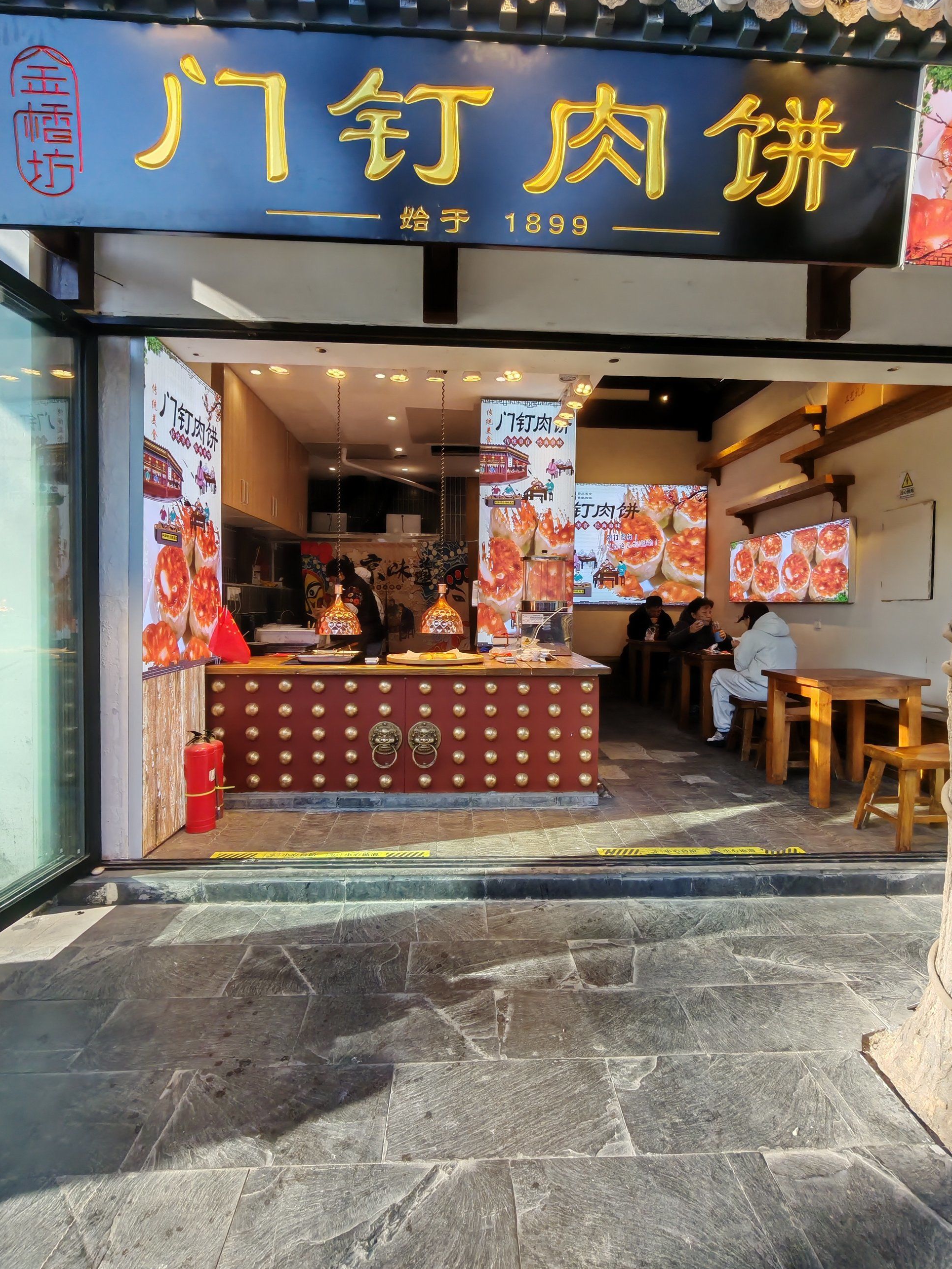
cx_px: 481
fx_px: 623
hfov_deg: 74.7
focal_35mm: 17
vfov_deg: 91.0
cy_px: 615
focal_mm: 1.96
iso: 50
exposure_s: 1/244
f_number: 2.2
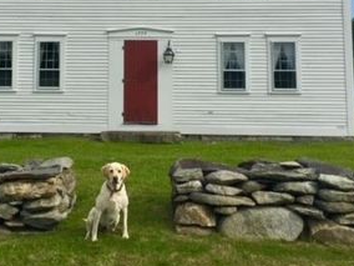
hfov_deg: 37.0
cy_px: 56
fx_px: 522
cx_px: 115
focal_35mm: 51
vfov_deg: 28.0
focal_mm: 4.15
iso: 32
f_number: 2.2
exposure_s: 1/1883
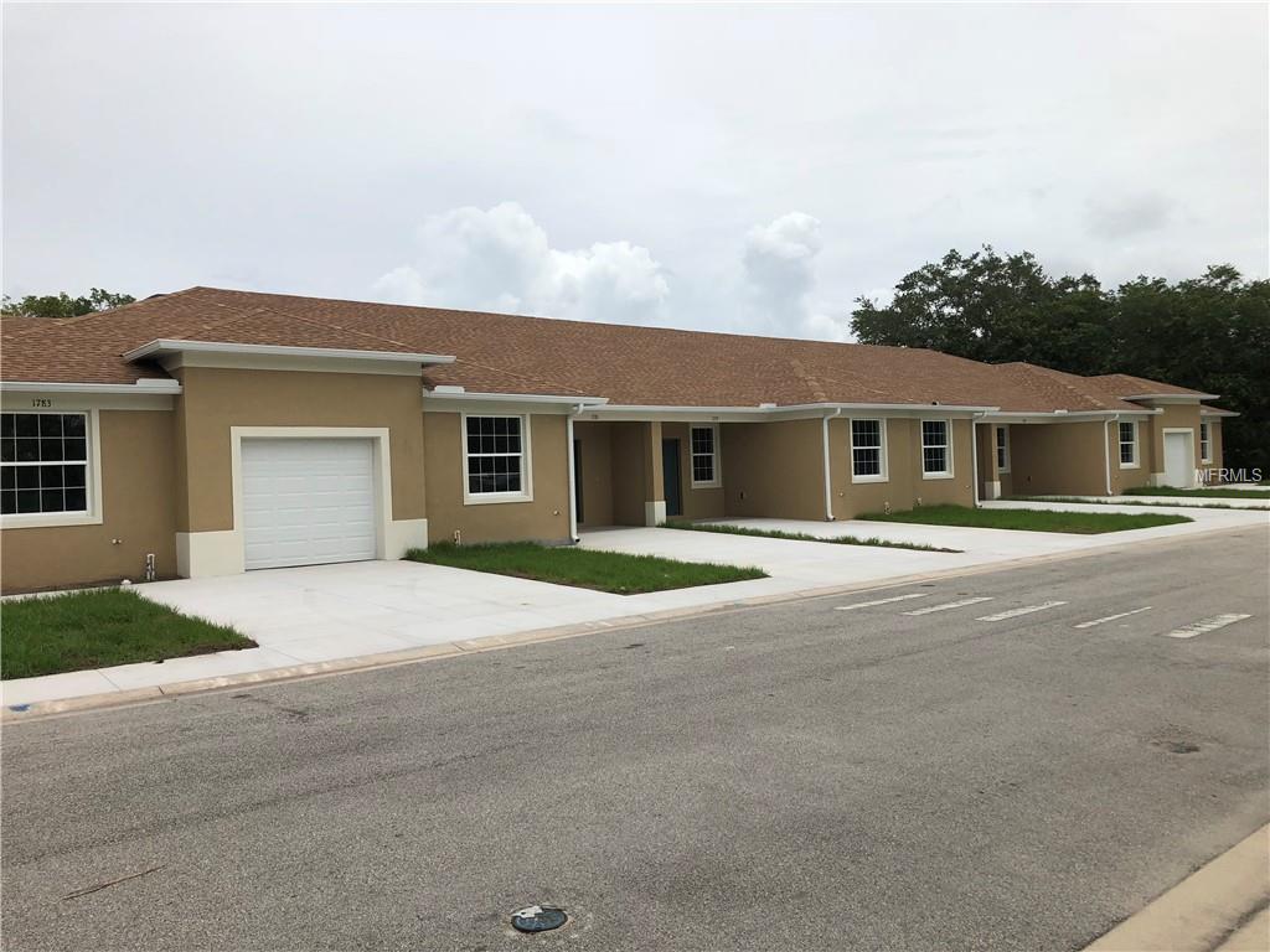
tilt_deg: +0.6
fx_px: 1027
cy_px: 476
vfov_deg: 49.7
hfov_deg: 63.4
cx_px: 635
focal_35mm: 28
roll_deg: +2.2
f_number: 1.8
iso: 25
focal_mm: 3.99
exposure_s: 1/4425
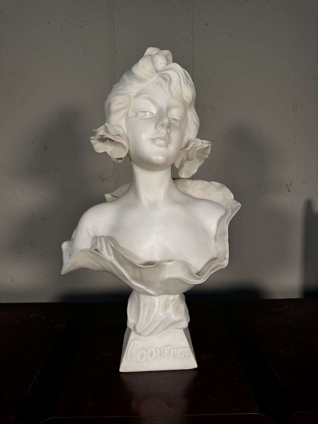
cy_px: 212
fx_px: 294
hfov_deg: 56.8
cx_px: 159
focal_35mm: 24
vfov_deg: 71.6
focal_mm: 6.86
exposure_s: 1/111
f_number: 1.78
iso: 50
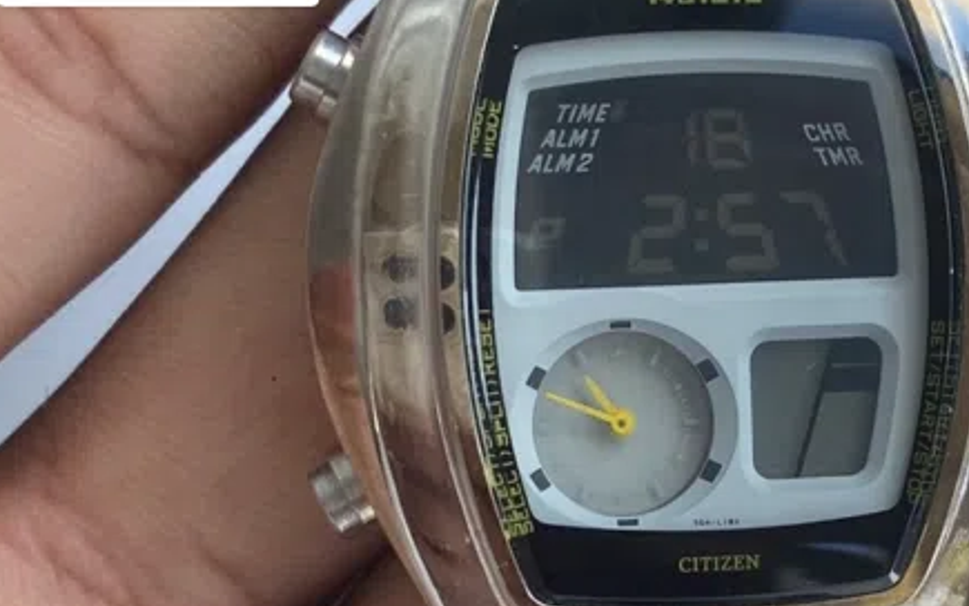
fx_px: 1030
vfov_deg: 32.8
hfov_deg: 49.4
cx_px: 655
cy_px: 328
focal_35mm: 39
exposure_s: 1/167
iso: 32
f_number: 1.8
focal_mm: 4.25
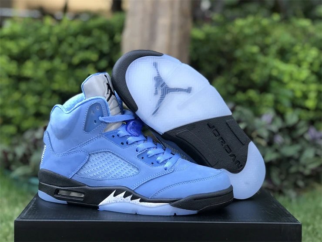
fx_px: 530
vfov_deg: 25.7
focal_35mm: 57
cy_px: 121
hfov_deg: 33.8
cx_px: 161
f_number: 2.8
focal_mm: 6.6
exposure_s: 1/50
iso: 20
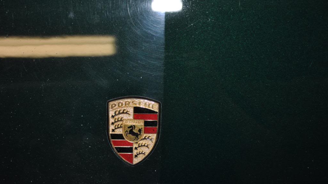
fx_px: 713
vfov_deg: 14.7
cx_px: 164
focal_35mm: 82
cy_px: 94
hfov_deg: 25.9
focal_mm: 52
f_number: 4.8
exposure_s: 1/60
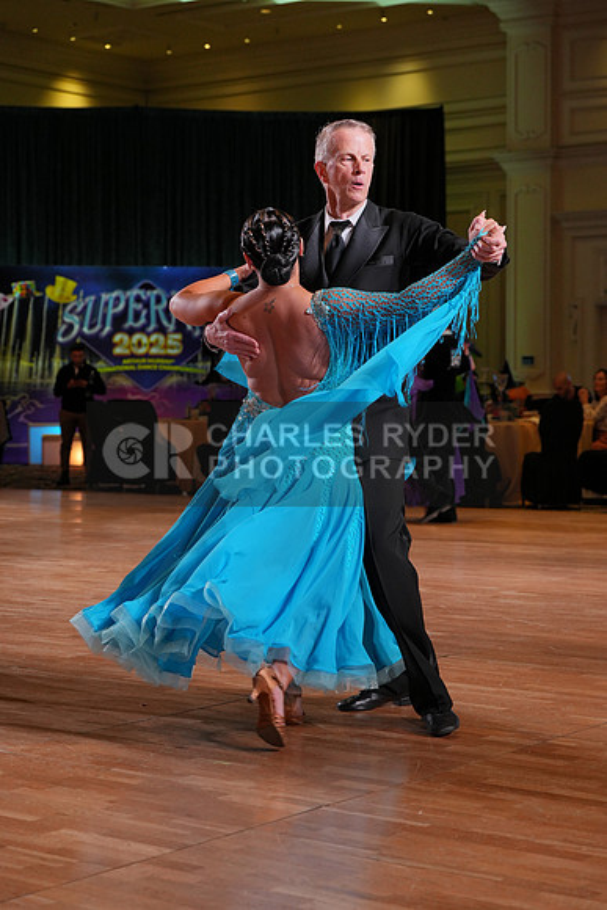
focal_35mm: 70
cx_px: 304
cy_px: 455
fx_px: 1769
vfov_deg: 28.8
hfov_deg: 19.5
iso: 1250
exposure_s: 1/400
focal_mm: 70
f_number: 5
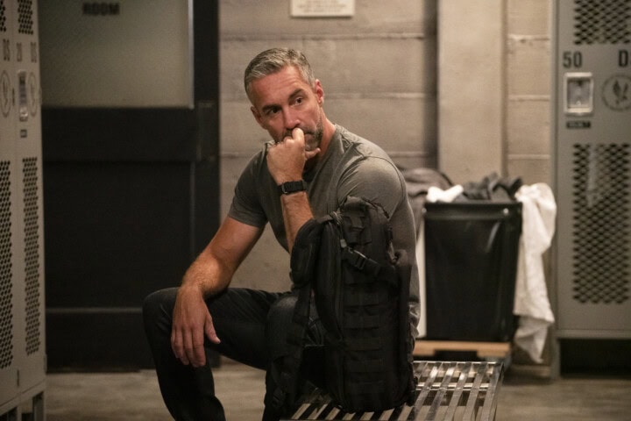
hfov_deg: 14.4
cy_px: 210
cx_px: 316
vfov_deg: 9.7
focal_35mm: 142
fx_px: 2489
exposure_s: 1/80
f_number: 4
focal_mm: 142
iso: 16000
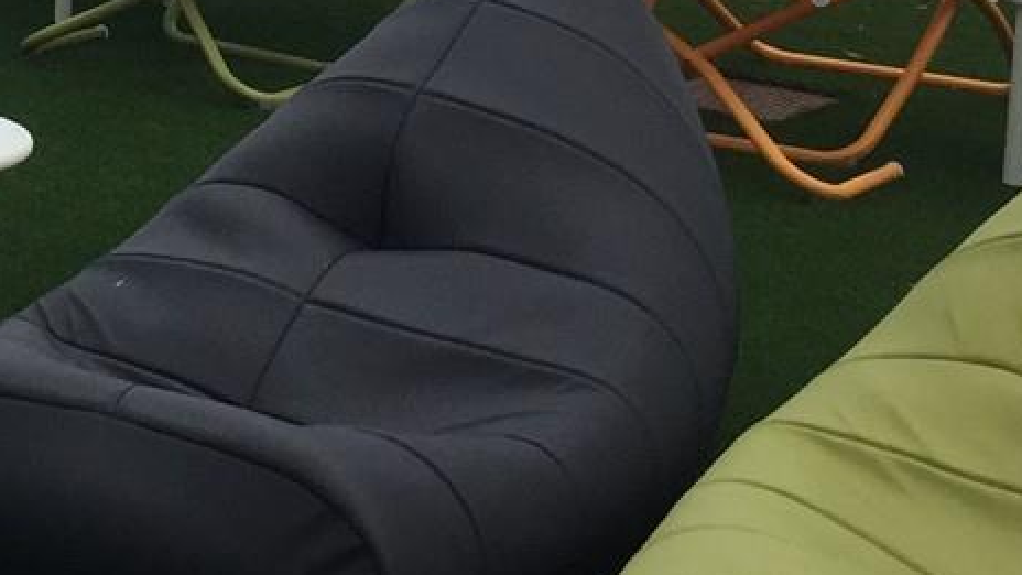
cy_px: -452
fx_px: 2954
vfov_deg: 10.5
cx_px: 29
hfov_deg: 19.1
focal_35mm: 109
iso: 32
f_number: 2.2
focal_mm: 4.15
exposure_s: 1/2326
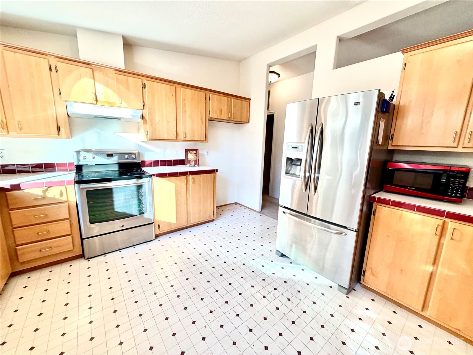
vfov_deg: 85.7
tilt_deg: -9.6
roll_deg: -1.1
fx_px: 191
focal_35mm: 14
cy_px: 178
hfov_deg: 102.1
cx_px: 236
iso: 125
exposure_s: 1/120
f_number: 2.2
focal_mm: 2.22
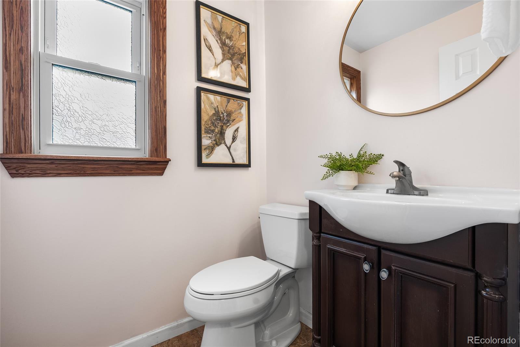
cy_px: 174
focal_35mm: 16
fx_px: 231
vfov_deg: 73.8
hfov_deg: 96.7
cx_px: 260
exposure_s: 1/1.67
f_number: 8
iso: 200
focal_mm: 16
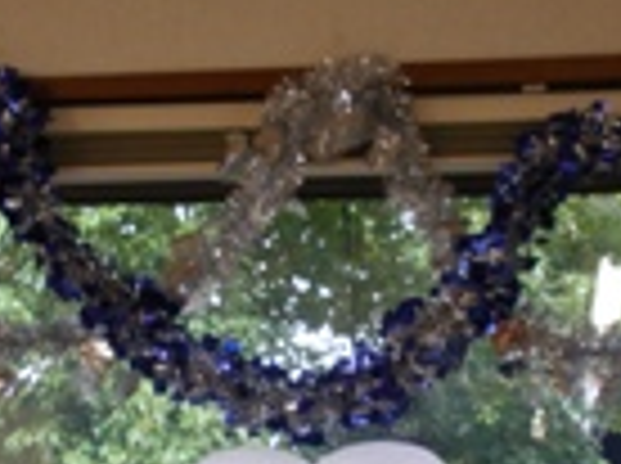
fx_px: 1755
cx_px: 272
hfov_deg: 20.1
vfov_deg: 14.9
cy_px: 410
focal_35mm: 98
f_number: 3.5
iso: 100
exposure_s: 1/30
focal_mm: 6.6
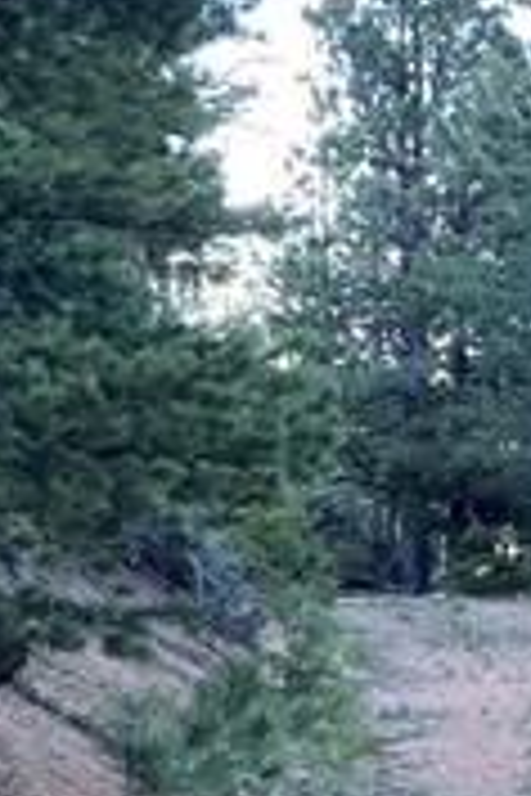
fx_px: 3451
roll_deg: +1.3
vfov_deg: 13.0
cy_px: 830
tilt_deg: -8.6
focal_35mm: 156
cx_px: 554
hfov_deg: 8.7
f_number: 1.8
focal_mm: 4.25
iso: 32
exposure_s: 1/219
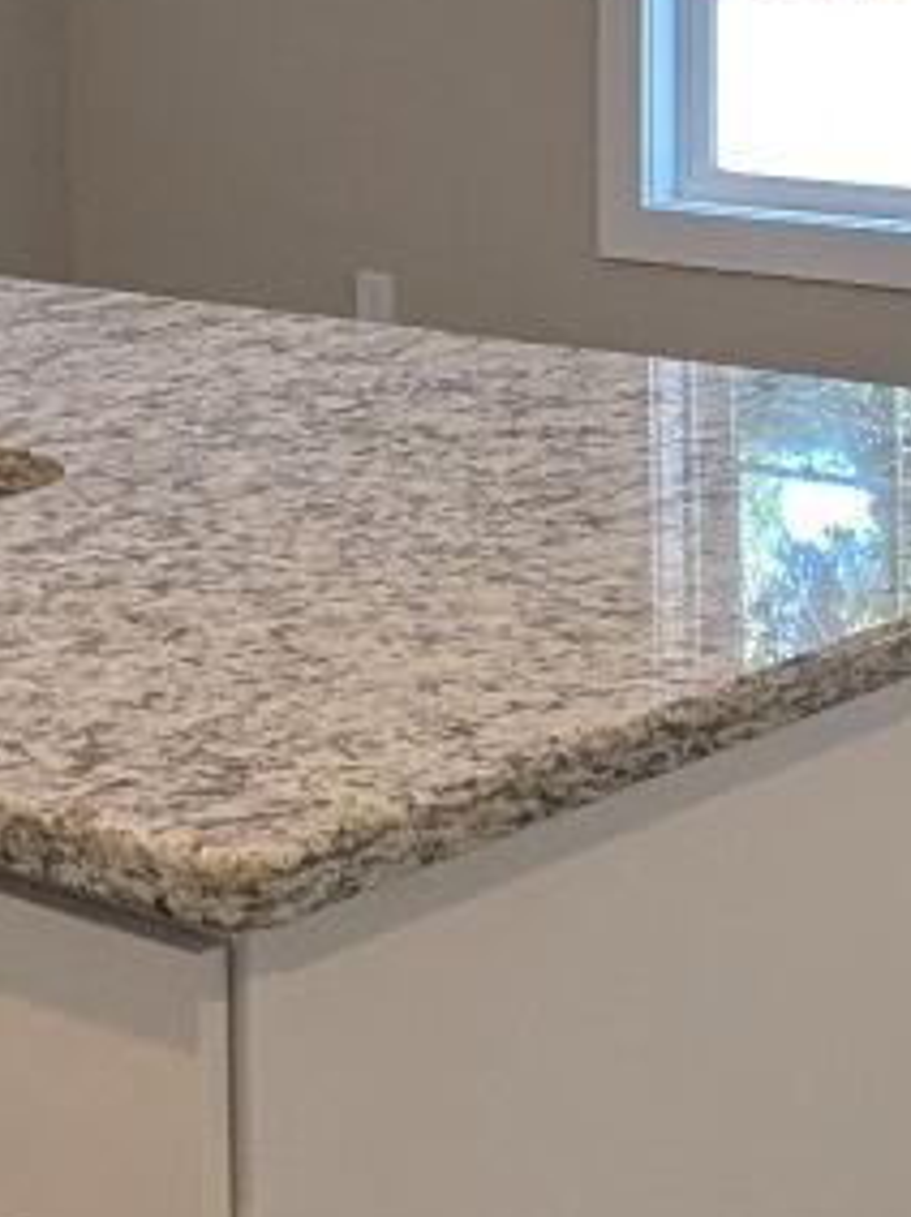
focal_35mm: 99
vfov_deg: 19.6
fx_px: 3477
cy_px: 176
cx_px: 193
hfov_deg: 14.8
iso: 73
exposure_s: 1/60
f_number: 2.2
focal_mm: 1.85
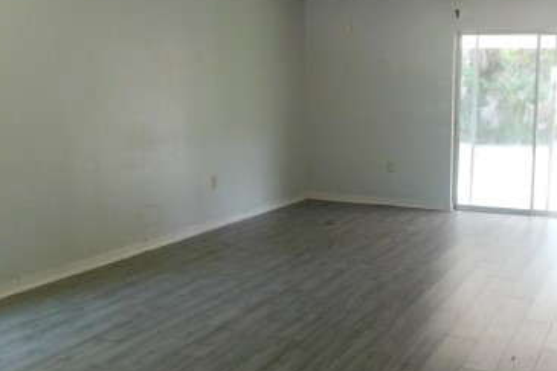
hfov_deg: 45.2
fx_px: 650
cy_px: 197
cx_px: 401
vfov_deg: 31.9
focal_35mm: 42
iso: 200
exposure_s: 1/30
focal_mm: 4
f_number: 3
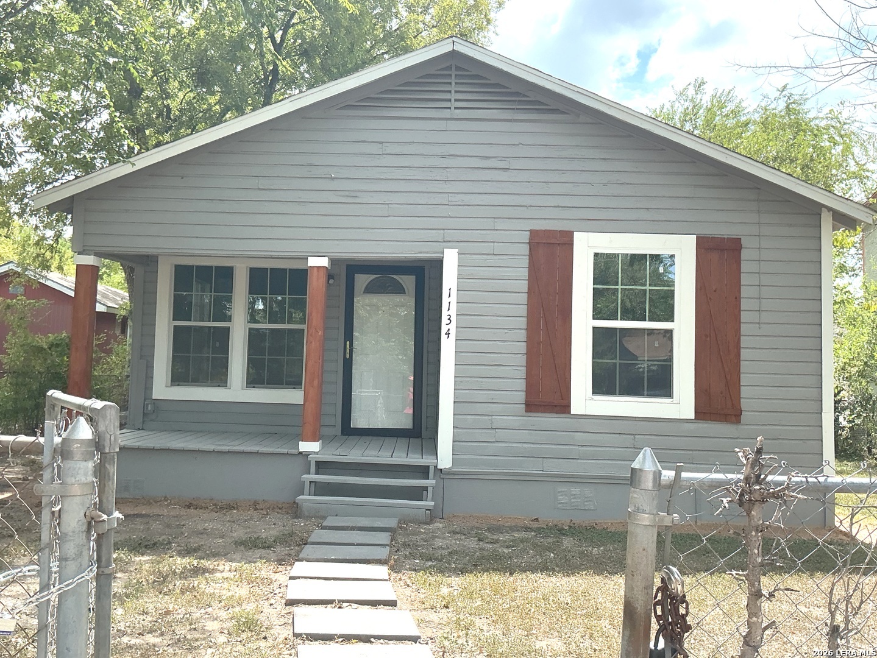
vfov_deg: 48.2
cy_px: 329
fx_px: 735
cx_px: 438
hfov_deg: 61.6
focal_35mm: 29
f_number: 1.8
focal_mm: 3
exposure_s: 1/855
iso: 25
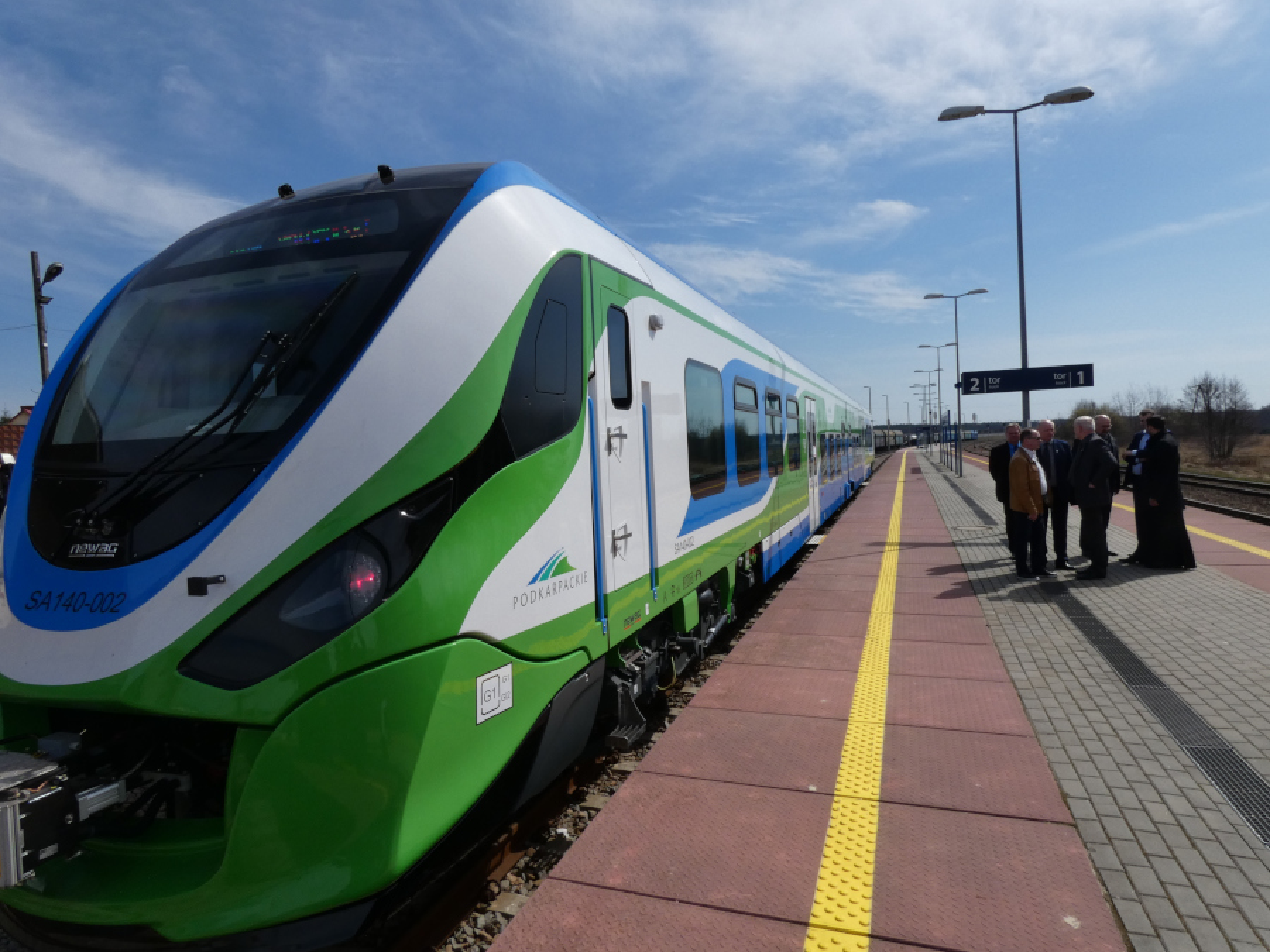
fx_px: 734
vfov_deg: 66.0
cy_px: 476
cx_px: 635
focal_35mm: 20
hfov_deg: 81.7
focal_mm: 3.6
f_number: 5.6
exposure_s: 1/800
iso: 80
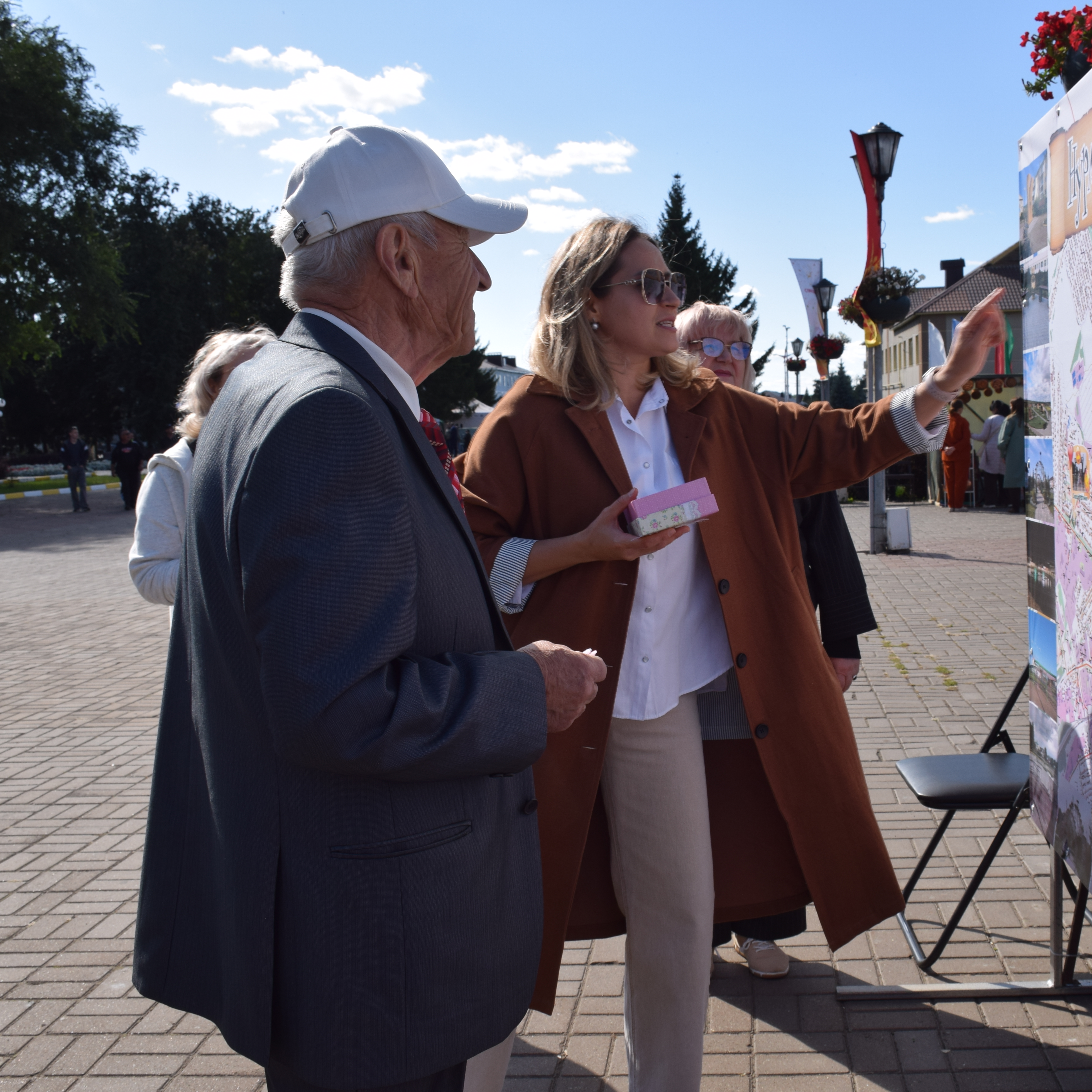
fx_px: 1392
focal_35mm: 39
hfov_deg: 42.4
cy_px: 551
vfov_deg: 42.8
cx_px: 699
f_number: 10
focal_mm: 20
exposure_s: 1/200
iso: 100
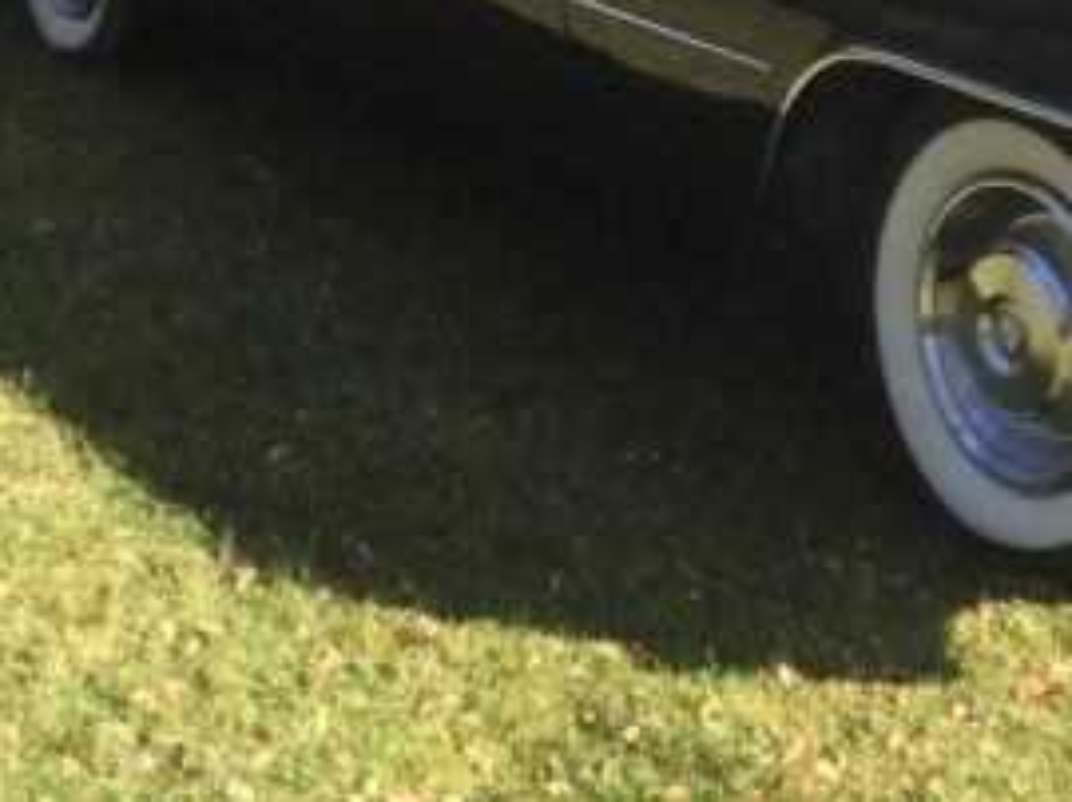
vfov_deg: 15.7
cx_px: 1008
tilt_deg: -13.5
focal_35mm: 92
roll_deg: +1.5
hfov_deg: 20.8
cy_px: -52
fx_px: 2847
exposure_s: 1/344
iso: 25
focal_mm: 3.3
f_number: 2.4
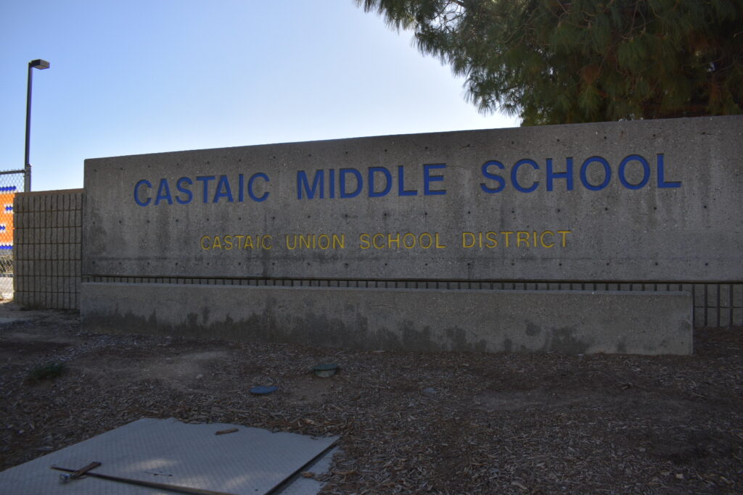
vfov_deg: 47.9
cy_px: 248
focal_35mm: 27
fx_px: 557
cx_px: 372
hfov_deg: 67.4
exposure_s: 1/1250
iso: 400
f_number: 5
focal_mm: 18
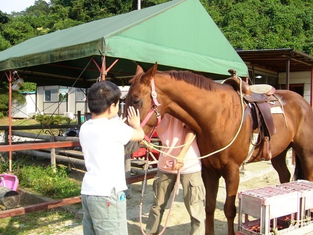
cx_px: 156
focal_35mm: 35
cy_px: 118
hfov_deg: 52.6
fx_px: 316
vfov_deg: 40.7
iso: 80
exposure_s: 1/125
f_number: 5.6
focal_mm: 5.8
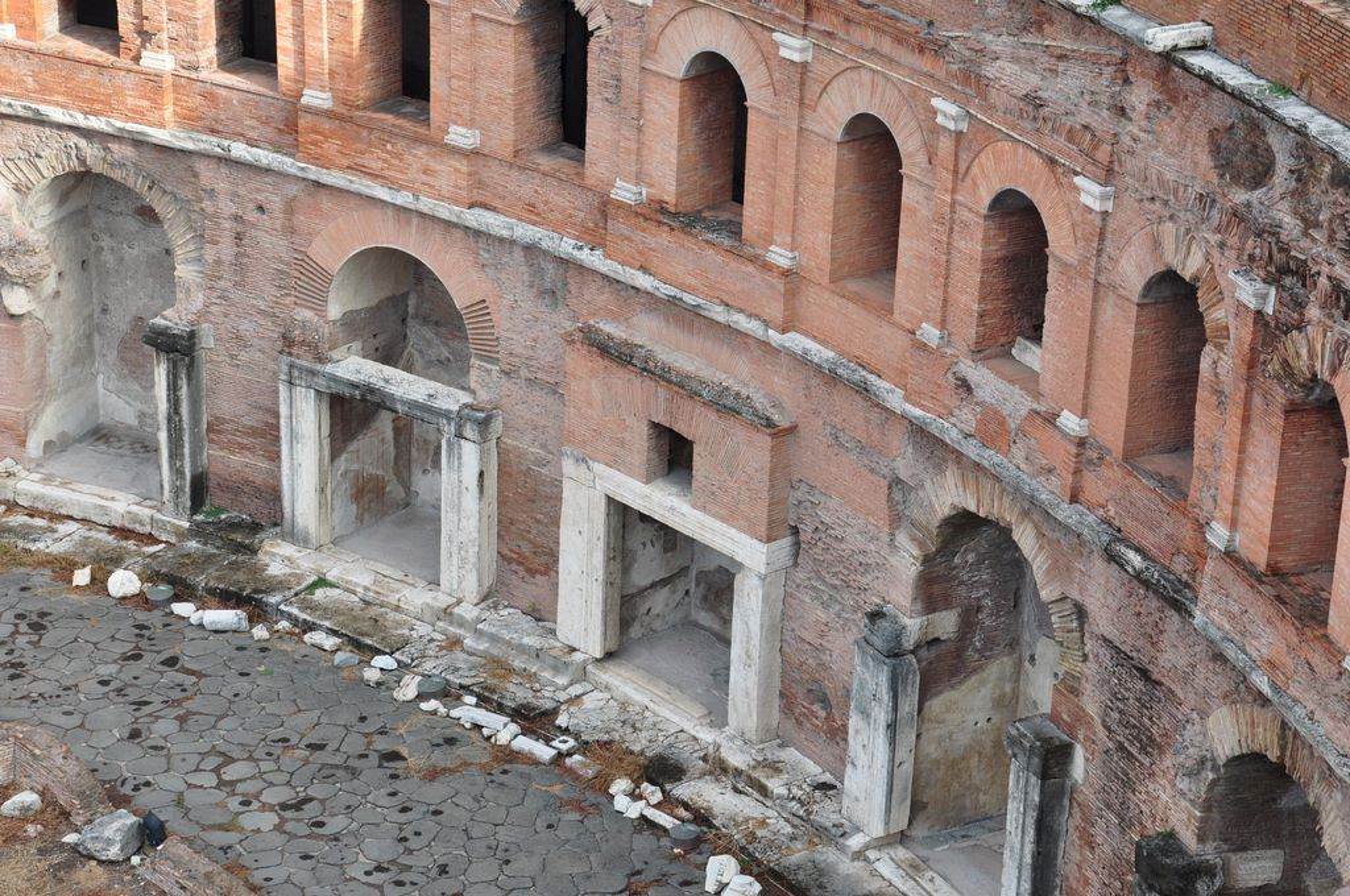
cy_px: 448
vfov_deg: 15.7
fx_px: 3258
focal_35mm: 87
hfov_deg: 23.4
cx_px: 675
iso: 200
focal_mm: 58
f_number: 9
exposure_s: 1/100
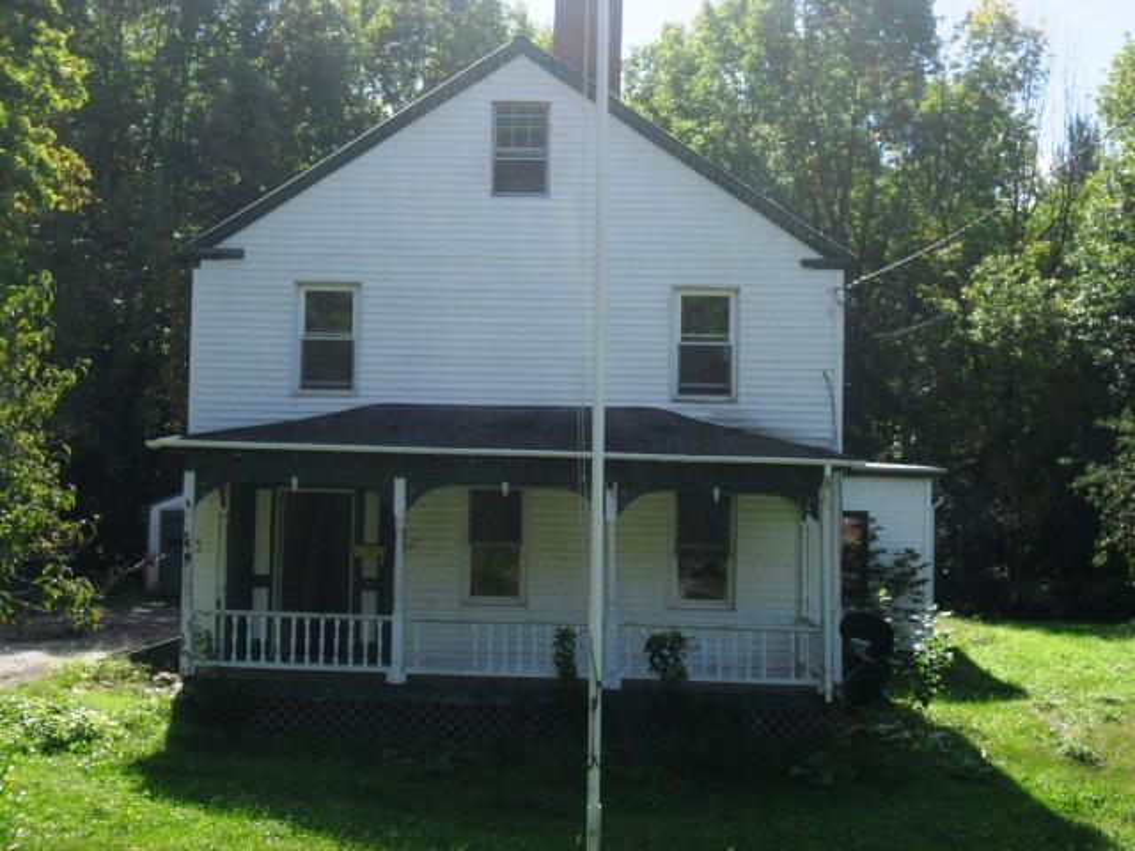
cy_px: 426
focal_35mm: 54
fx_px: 1771
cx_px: 568
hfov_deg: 35.5
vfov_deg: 27.0
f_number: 4.8
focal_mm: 9.8
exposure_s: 1/400
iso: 100
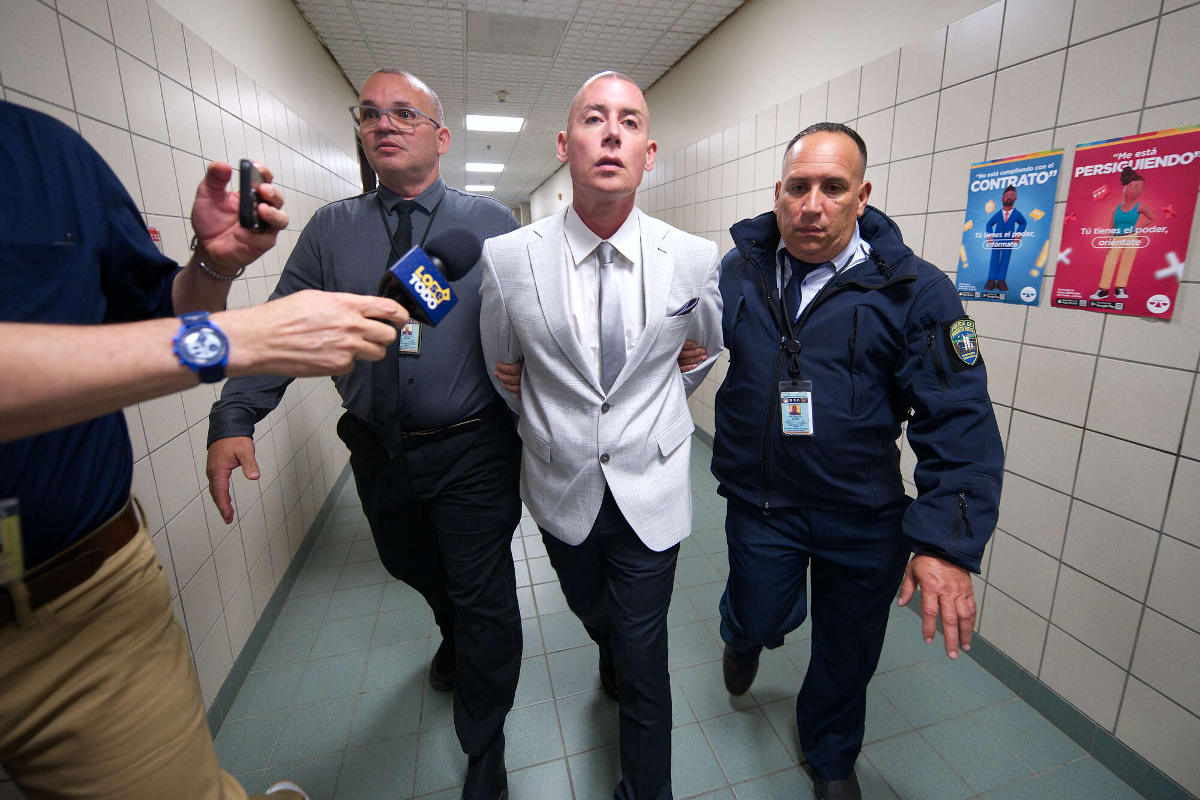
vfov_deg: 81.2
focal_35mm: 14
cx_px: 600
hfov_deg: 104.3
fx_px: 467
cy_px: 400
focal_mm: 14
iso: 5000
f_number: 2.8
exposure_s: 1/250
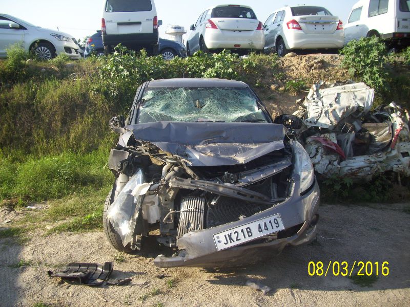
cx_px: 205
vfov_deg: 41.8
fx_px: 403
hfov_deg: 54.0
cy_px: 154
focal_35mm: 34
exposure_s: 1/400
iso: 80
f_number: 2.9
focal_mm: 5.7
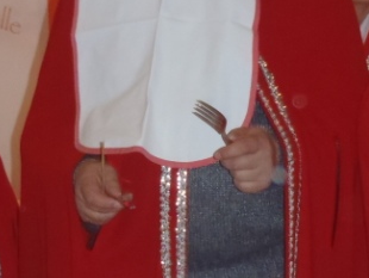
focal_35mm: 132
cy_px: 137
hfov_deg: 14.8
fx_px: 1408
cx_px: 295
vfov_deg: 11.2
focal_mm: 7.28
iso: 250
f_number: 4.7
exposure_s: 1/40
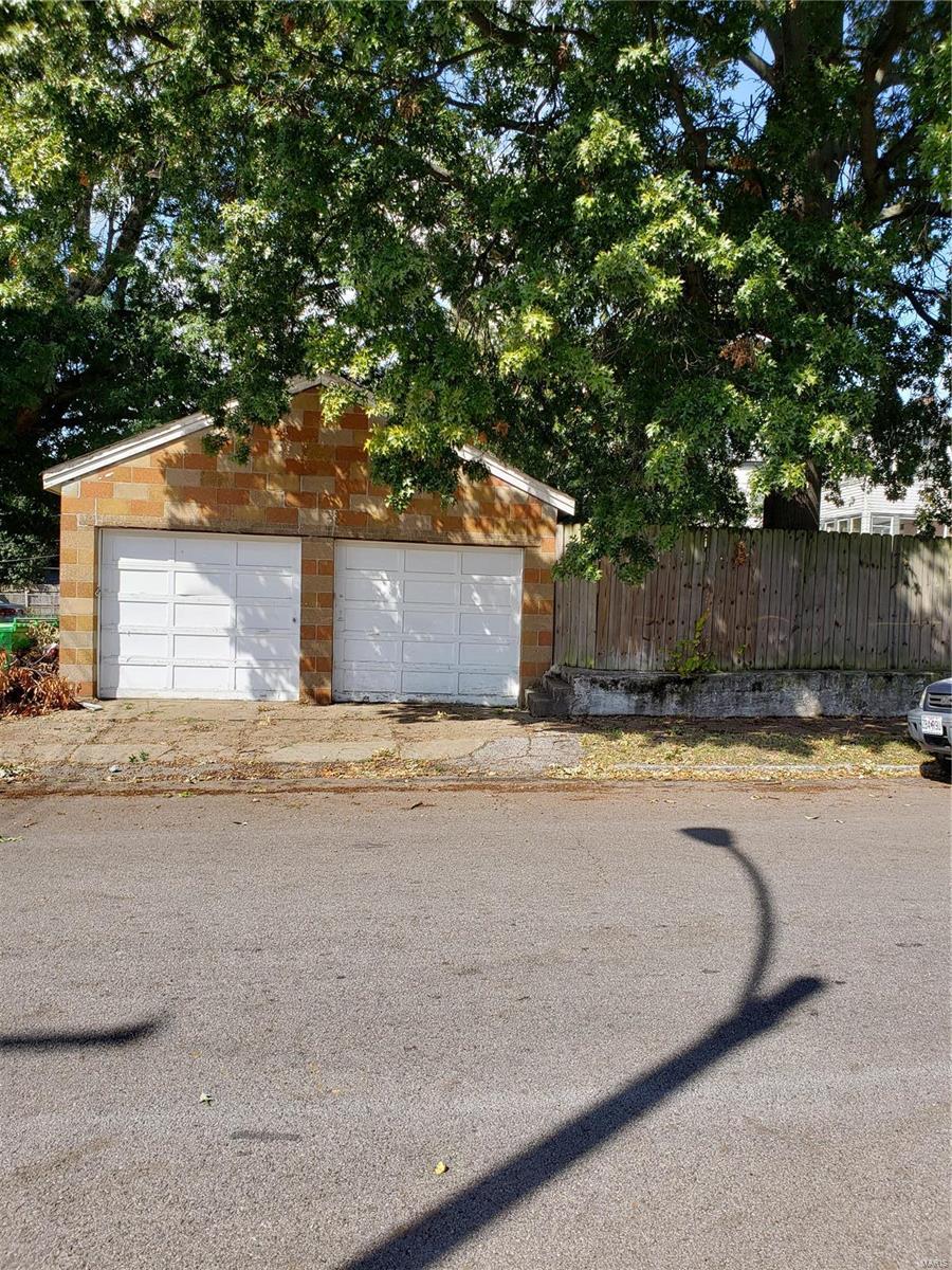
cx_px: 476
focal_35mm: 26
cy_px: 635
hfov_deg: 53.1
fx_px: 953
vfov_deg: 67.3
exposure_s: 1/667
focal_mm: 4.3
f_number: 2.4
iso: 50
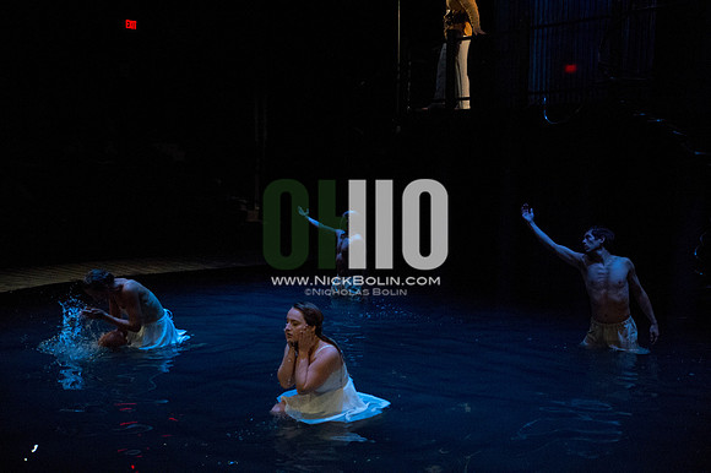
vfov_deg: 35.0
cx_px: 356
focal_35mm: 38
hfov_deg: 50.7
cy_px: 236
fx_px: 750
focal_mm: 38
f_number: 2.8
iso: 12800
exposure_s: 1/500
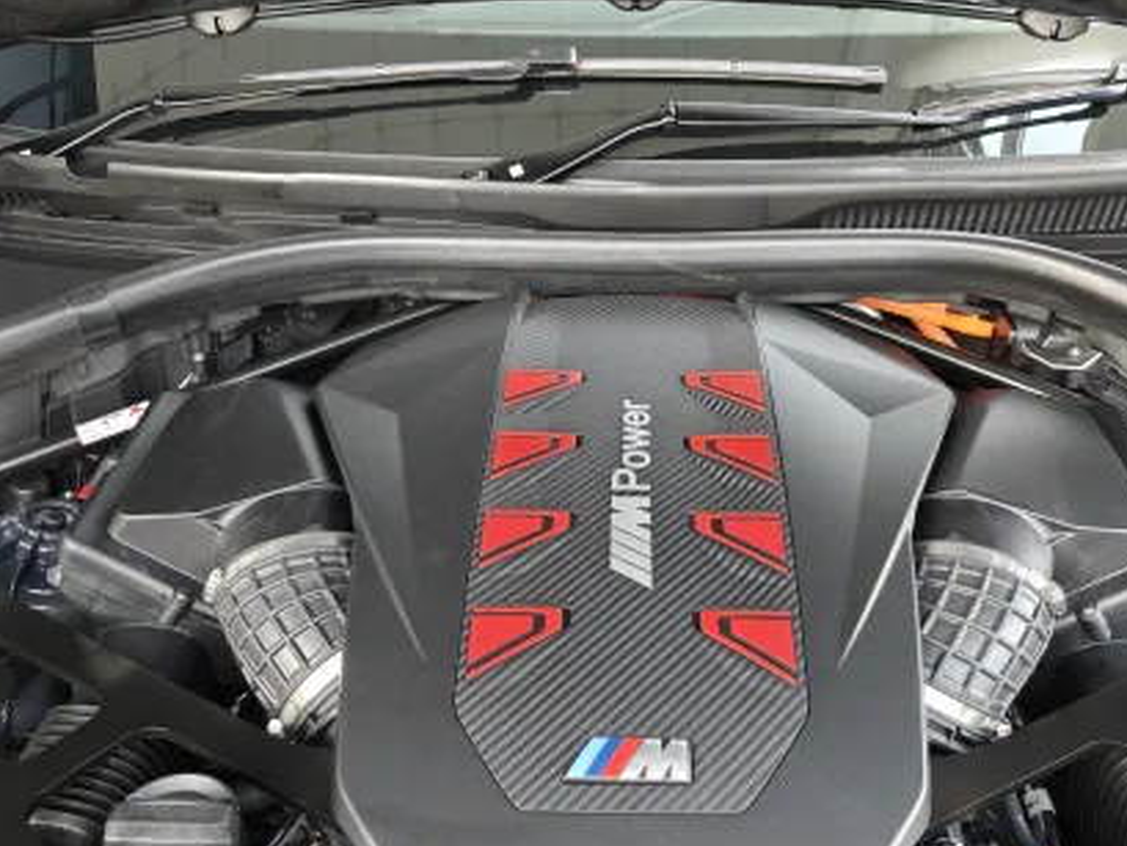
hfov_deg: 51.3
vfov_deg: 39.6
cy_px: 369
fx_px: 1172
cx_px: 614
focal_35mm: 36
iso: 1600
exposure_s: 1/50
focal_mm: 6.06
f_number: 1.6
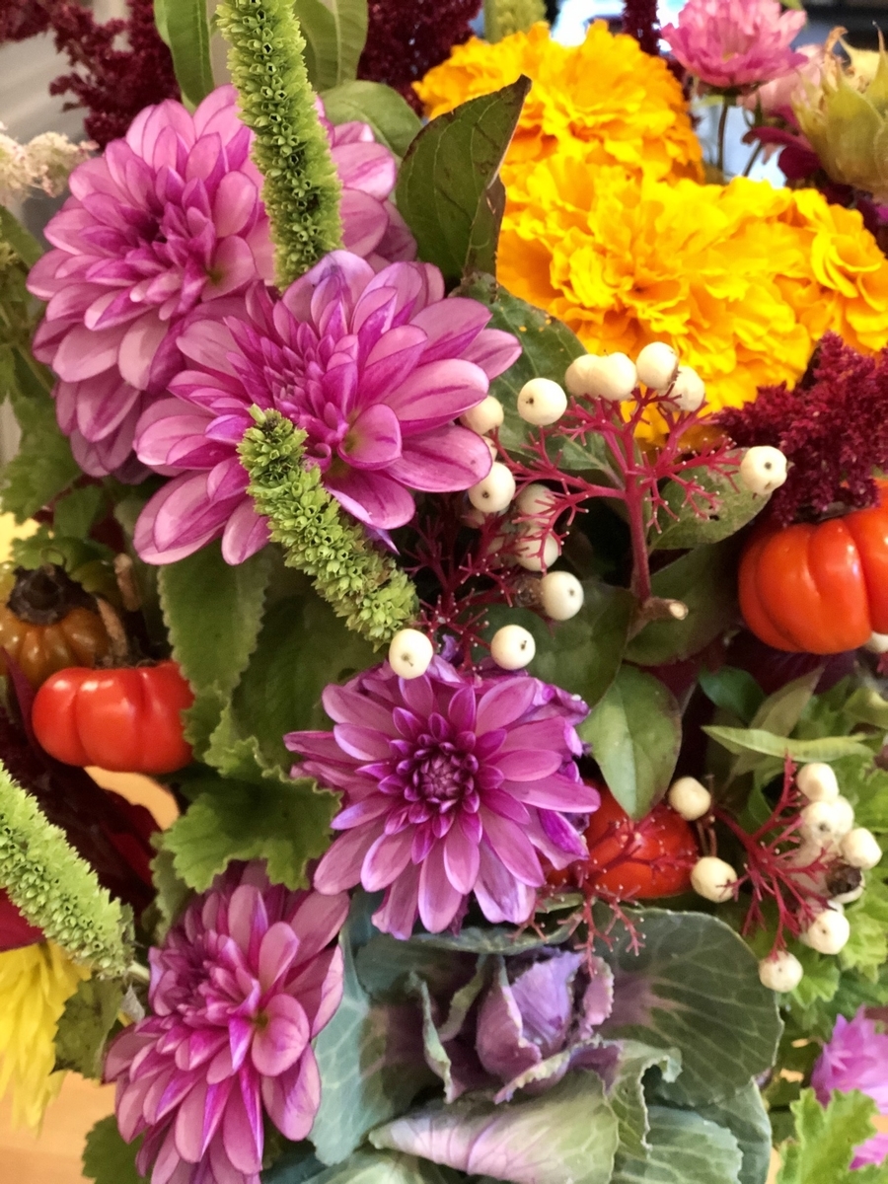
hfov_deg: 25.7
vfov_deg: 33.8
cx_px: 444
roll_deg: -1.1
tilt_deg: -25.6
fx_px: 1950
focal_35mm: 57
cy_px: 592
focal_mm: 6.6
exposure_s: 1/30
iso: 640
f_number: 2.8
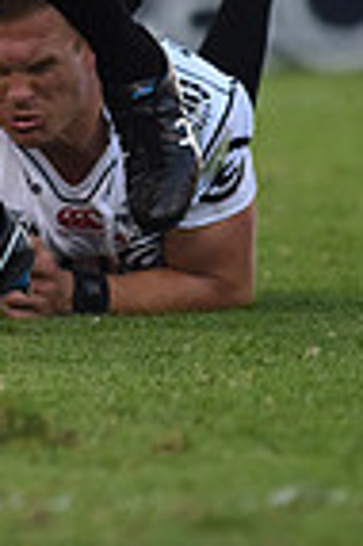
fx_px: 20012
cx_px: -126
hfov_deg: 1.0
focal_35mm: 1320
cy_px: -305
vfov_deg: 1.6
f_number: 4
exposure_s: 1/1600
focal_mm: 420
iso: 1000
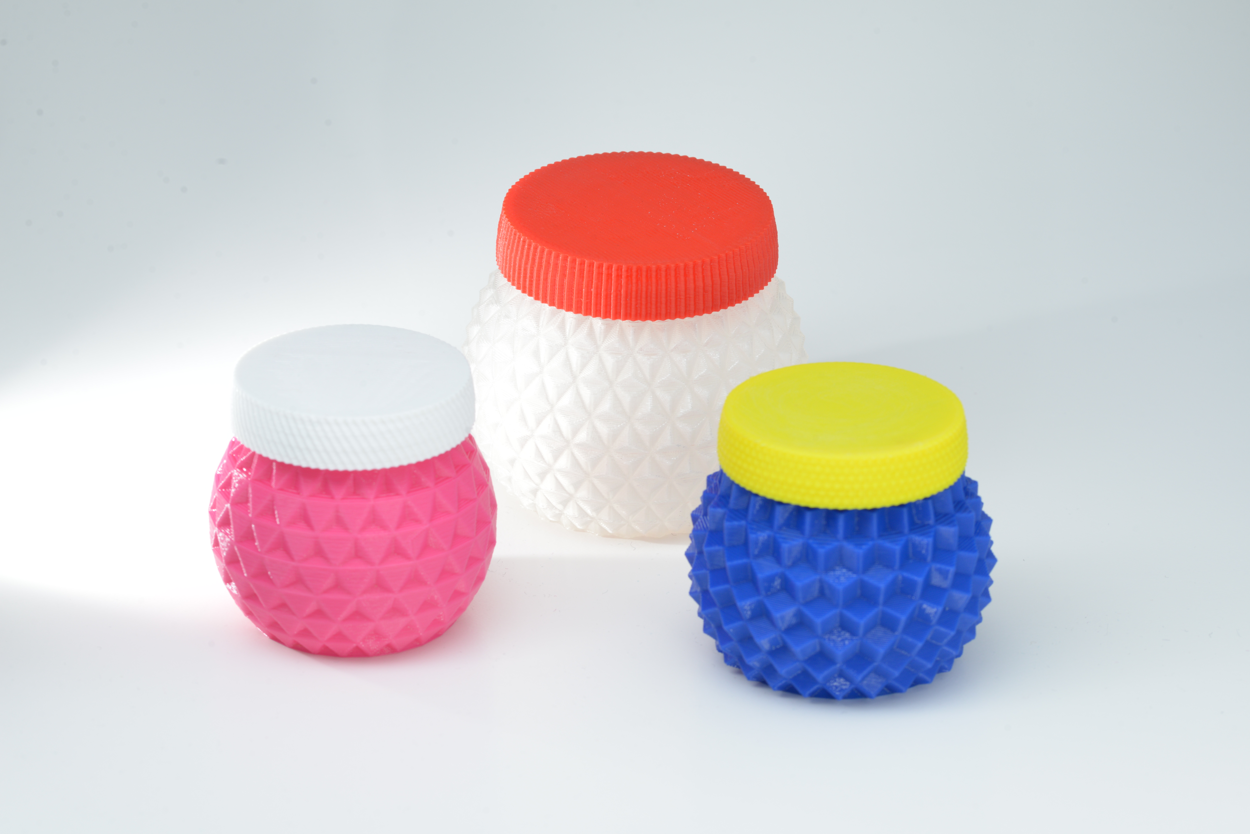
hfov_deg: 19.4
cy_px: 417
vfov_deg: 13.1
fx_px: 3647
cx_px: 625
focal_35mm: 105
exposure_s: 1/160
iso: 320
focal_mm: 105
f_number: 18
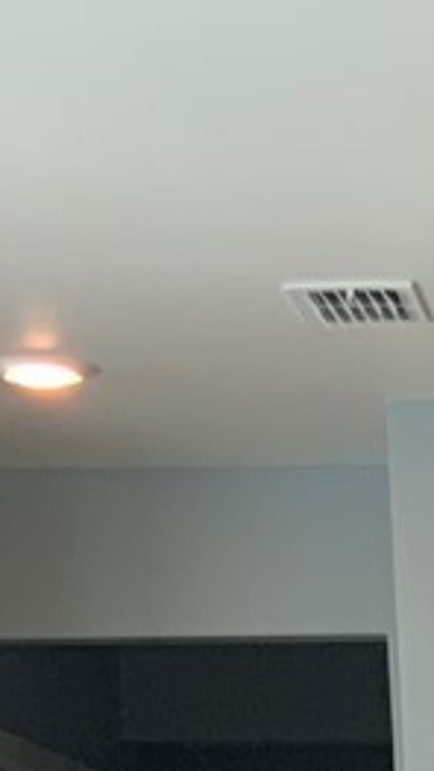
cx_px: 1281
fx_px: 3927
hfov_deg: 5.9
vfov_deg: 10.5
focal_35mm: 192
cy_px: 1448
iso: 64
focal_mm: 3
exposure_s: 1/120
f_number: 1.8
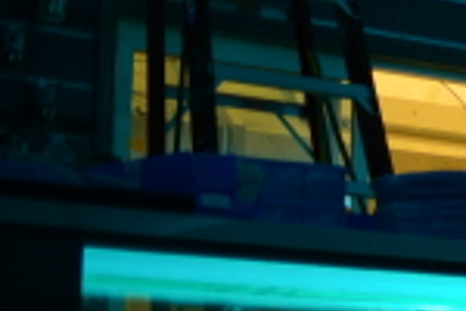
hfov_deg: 9.7
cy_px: 22
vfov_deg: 7.3
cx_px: 1128
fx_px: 2420
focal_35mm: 187
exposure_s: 1/30
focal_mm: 35
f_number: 1.8
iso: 320
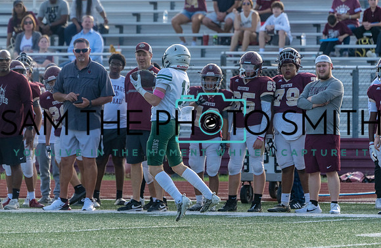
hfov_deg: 4.2
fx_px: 5222
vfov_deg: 2.7
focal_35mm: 497
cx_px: 185
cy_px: 113
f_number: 8
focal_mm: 420
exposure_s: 1/1250
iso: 1250
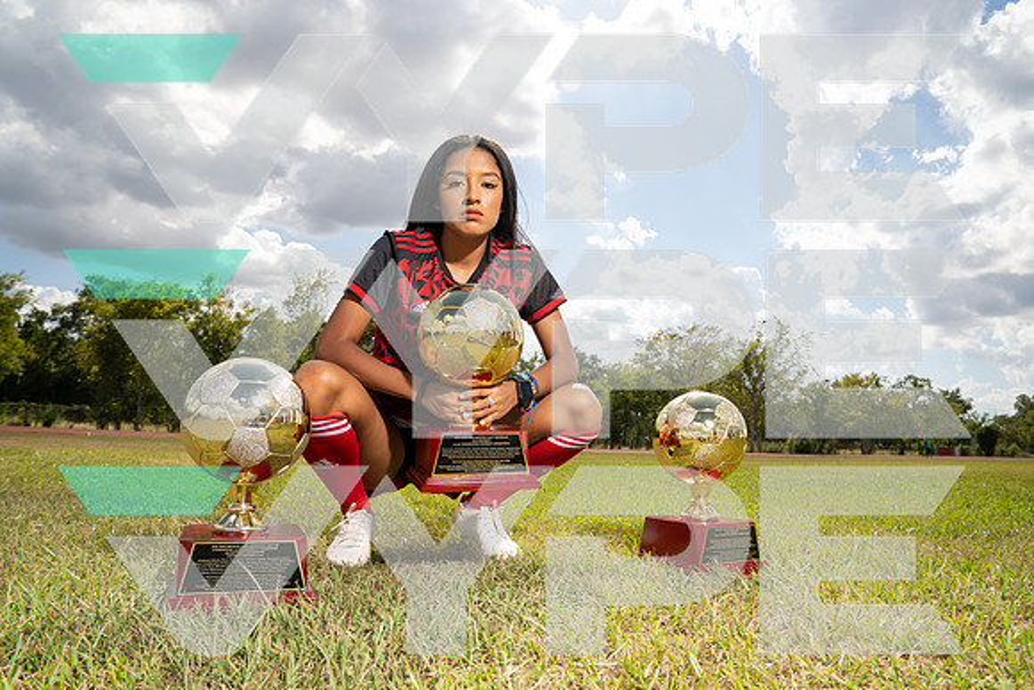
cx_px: 517
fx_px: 689
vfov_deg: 53.2
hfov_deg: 73.7
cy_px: 345
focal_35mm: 24
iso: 100
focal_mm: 24
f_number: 7.1
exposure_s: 1/250
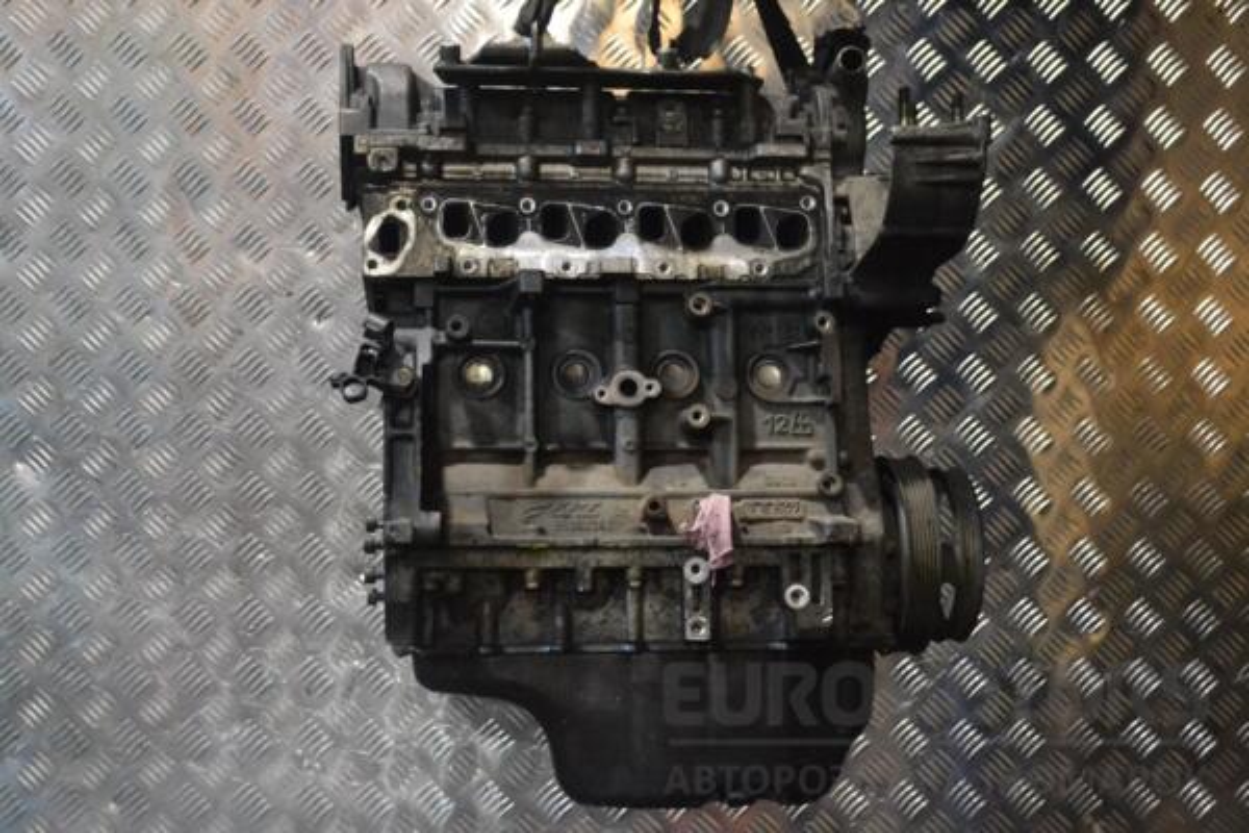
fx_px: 1665
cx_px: 624
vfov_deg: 28.1
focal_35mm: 48
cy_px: 416
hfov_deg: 41.1
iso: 3200
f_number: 5.6
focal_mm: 32
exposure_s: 1/125
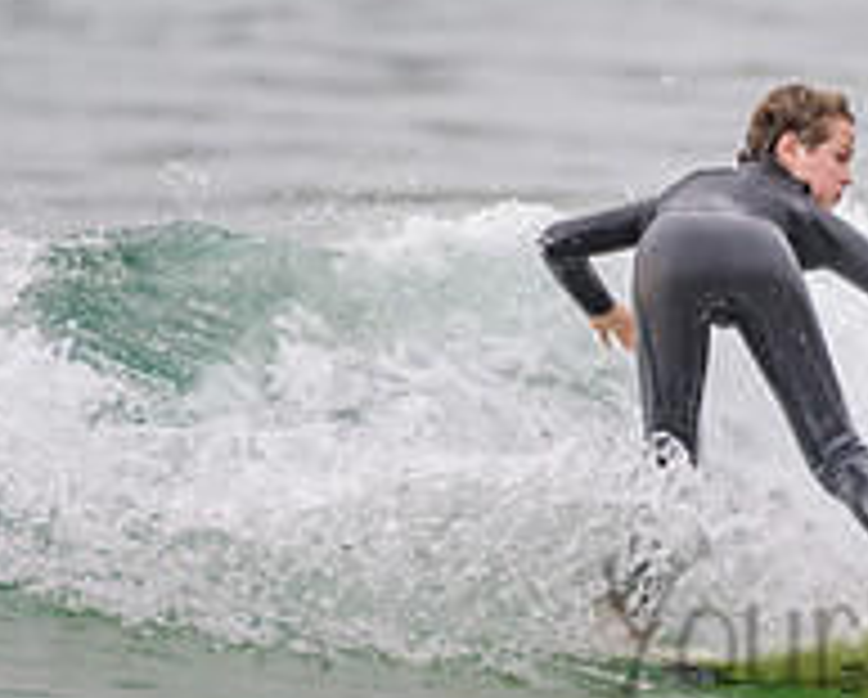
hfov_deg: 1.1
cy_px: 411
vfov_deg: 0.9
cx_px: 774
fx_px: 44407
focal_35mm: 1726
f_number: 5.6
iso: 400
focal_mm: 500
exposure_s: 1/800
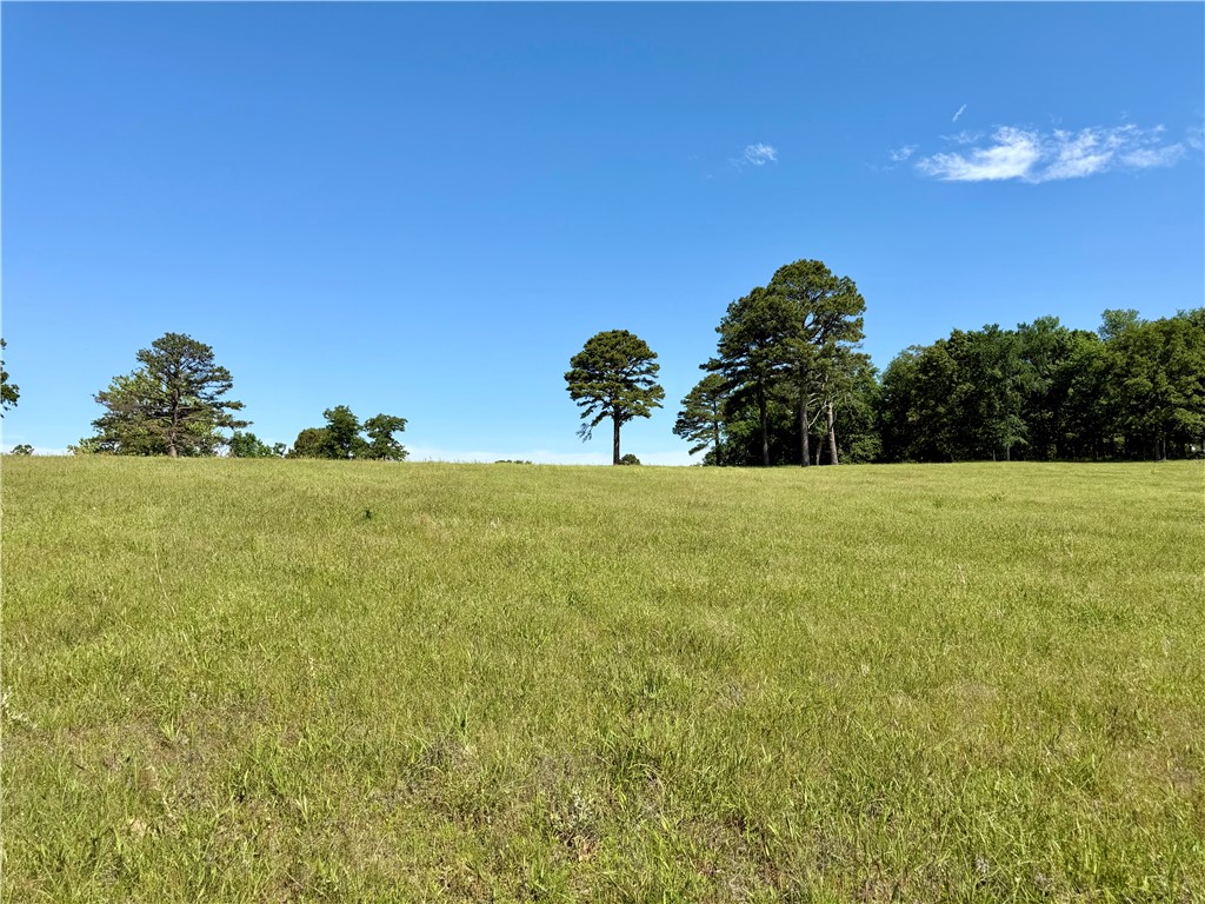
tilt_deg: +4.2
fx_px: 835
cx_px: 602
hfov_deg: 71.6
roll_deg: +1.8
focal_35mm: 24
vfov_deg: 56.8
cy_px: 452
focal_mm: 6.76
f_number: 1.78
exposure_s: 1/4975
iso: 80
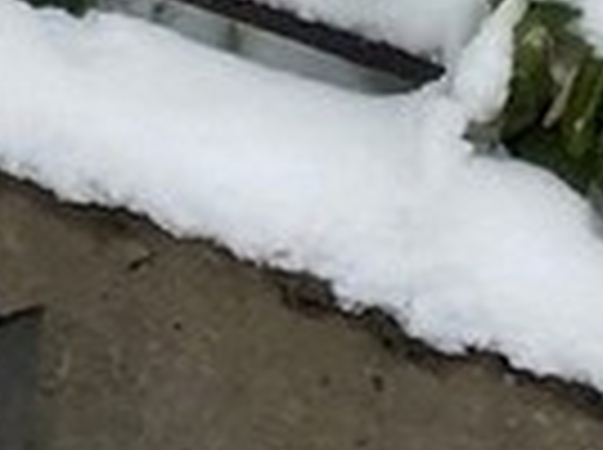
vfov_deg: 6.5
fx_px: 3460
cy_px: -1107
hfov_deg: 9.5
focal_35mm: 199
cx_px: -468
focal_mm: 4.25
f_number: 1.8
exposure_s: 1/121
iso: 100
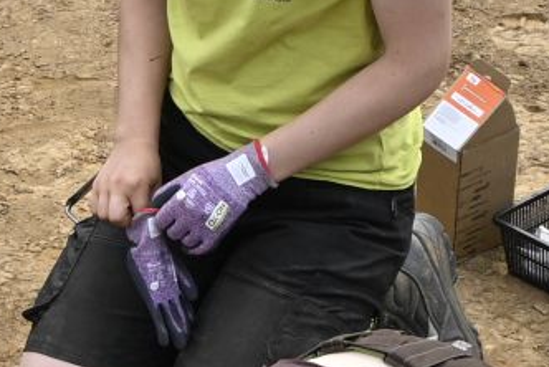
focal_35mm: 299
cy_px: 479
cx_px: -643
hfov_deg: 6.6
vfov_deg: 4.6
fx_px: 4557
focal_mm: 31.5
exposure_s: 1/400
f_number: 8
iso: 200
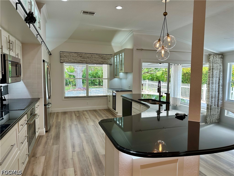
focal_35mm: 24
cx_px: 117
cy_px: 88
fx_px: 162
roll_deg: -0.8
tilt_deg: -3.9
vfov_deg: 56.8
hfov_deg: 71.6
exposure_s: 1/268
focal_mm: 6.86
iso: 80
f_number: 1.78
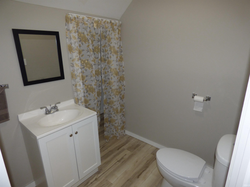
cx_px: 125
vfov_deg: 66.0
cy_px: 94
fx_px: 144
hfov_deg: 81.8
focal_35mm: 20
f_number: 2.8
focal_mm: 3.58
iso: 160
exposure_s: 1/60
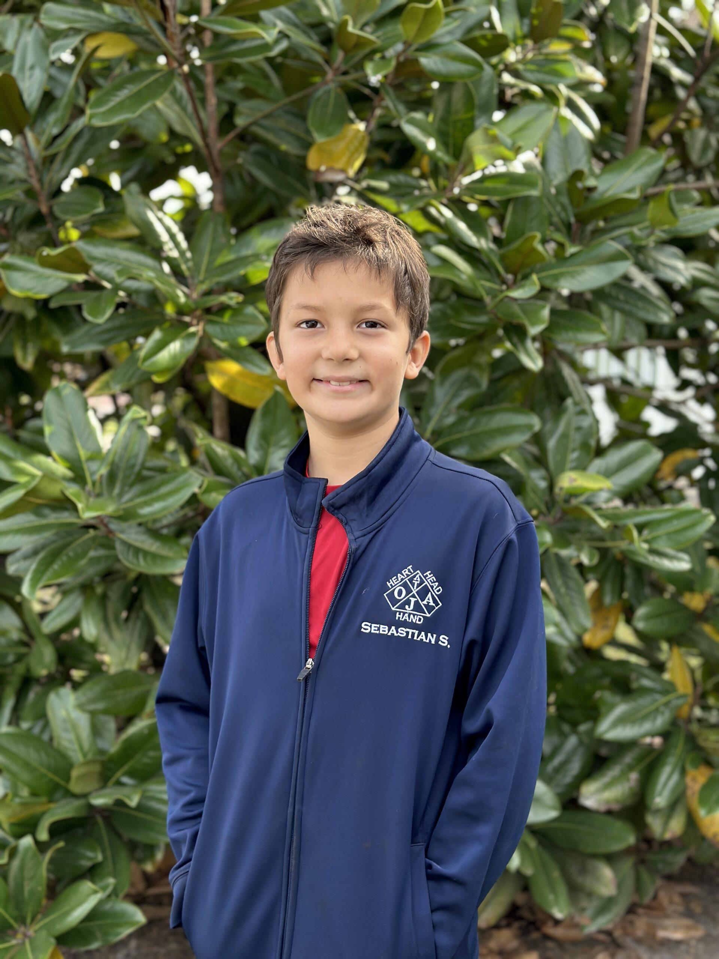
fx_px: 1329
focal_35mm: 48
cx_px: 360
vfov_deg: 39.7
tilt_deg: -4.2
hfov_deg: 30.3
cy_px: 480
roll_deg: -1.8
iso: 80
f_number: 1.78
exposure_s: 1/1073
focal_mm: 6.86
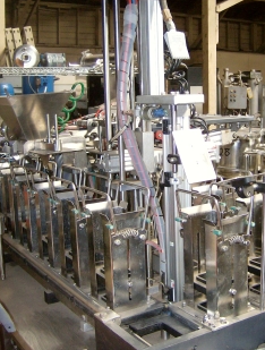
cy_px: 144
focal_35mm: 49
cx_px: 163
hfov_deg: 29.8
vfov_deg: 38.7
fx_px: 497
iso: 200
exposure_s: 1/60
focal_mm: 6
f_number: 2.8
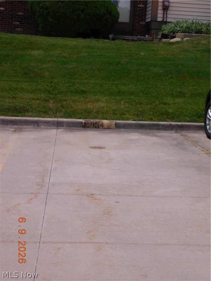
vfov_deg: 29.4
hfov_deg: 22.3
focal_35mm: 66
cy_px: 140
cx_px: 106
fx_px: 536
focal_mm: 11.7
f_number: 4.2
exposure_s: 1/1250
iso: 125
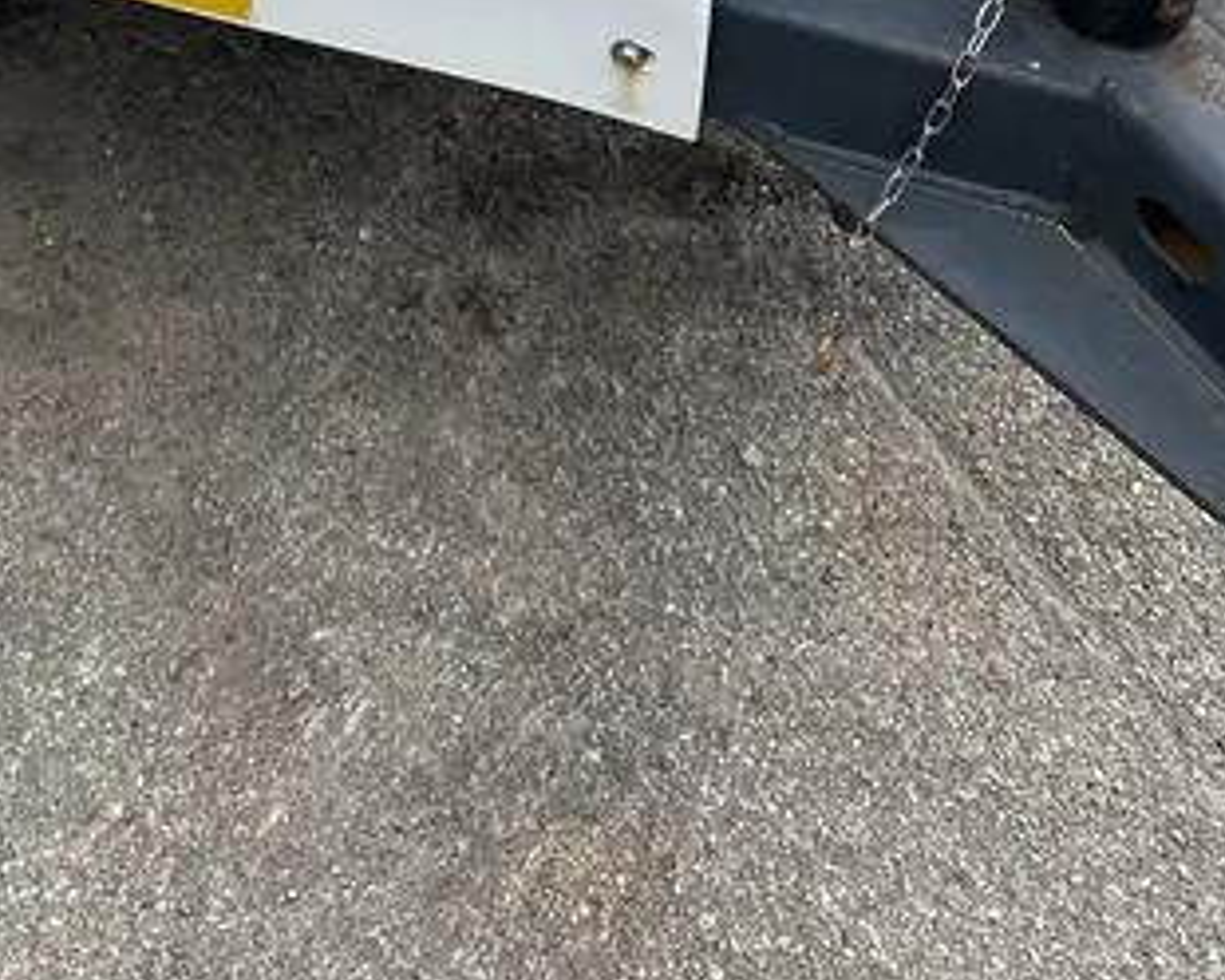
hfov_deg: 31.2
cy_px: -267
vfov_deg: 22.8
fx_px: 2175
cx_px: 387
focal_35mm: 60
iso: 50
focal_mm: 5.7
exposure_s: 1/1280
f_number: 1.5
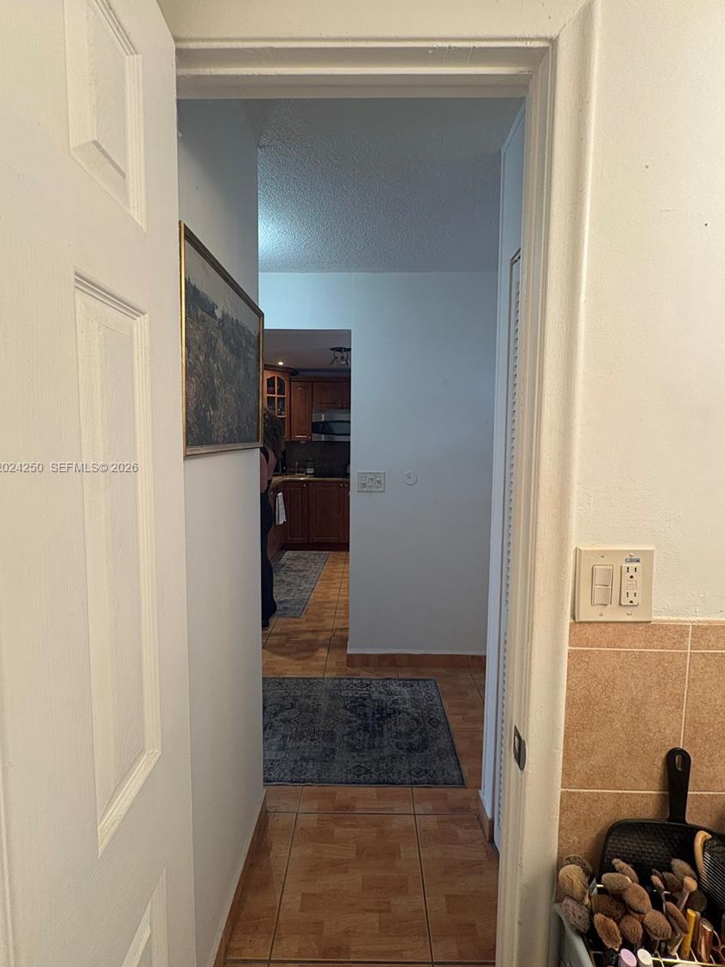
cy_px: 468
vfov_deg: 98.1
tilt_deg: -4.9
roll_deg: -0.7
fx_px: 419
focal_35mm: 15
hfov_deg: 81.7
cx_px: 366
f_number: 2.2
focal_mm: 2.22
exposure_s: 1/60
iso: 200
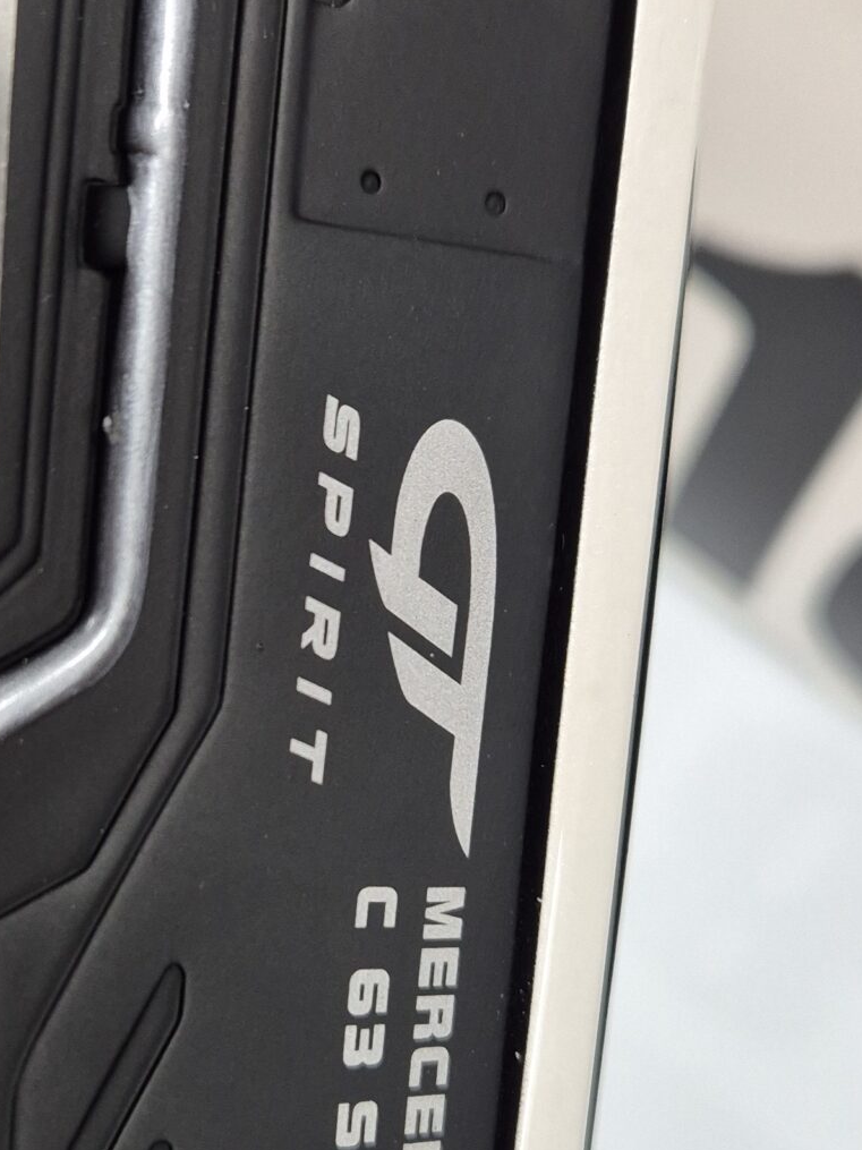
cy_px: 667
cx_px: 332
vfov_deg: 33.2
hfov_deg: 25.2
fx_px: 1926
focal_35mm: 58
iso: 250
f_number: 1.8
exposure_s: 1/100
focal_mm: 5.4
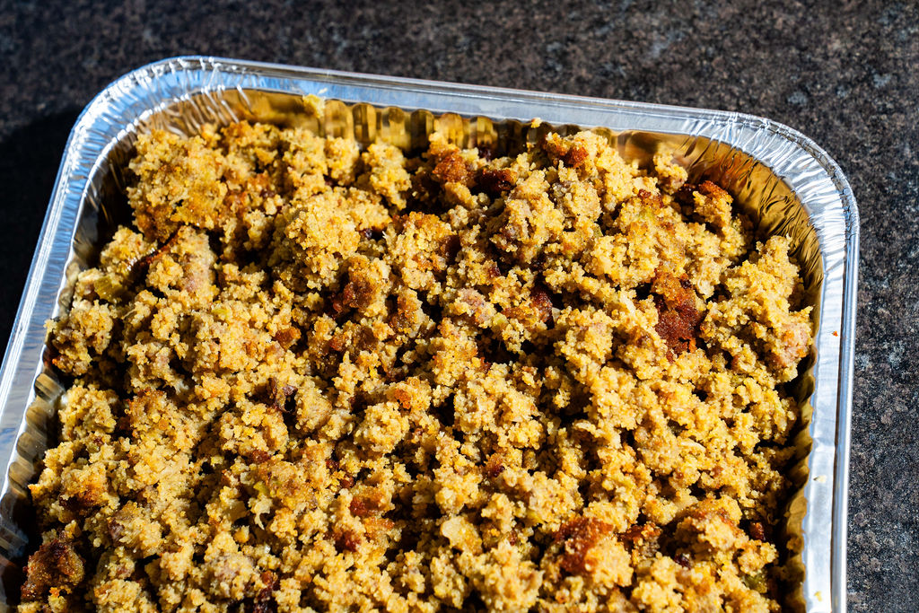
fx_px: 1787
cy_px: 306
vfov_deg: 19.5
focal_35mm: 70
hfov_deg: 28.8
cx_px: 460
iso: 250
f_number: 7.1
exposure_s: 1/250
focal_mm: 70
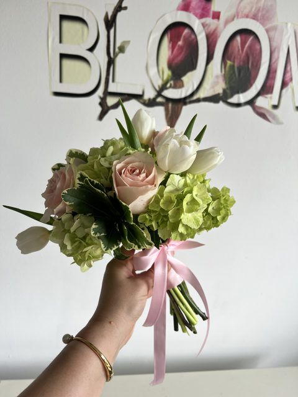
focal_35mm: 26
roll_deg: -1.2
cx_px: 149
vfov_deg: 67.3
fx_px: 298
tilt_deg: -16.1
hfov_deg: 53.1
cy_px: 198
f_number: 1.5
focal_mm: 5.7
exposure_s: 1/121
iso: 40
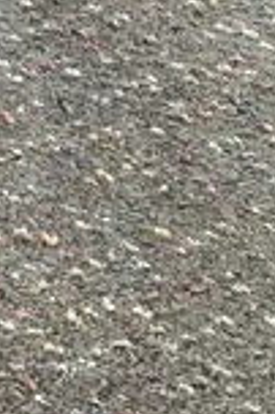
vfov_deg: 10.0
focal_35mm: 182
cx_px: -487
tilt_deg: -33.1
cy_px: -547
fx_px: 2090
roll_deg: +1.6
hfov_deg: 6.9
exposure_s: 1/100
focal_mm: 4.25
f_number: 1.8
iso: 50
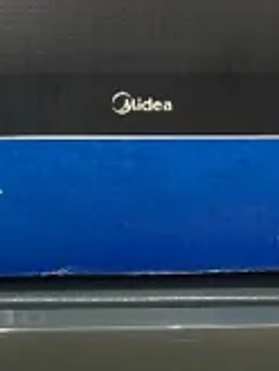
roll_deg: -0.2
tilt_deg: -2.1
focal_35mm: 142
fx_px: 1524
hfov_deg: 10.1
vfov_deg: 13.2
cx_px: -129
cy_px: -171
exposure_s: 1/121
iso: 80
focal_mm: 4.25
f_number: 1.8
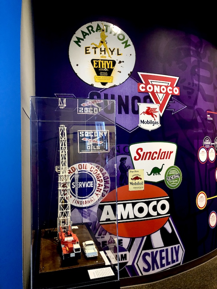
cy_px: 144
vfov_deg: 63.4
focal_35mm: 28
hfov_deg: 49.7
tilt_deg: +0.5
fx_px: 234
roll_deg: +0.4
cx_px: 108
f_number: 1.8
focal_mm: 4
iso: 100
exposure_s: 1/12
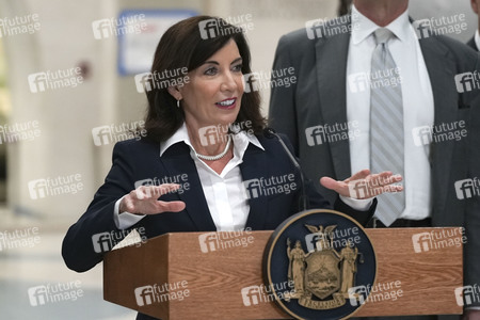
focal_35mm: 209
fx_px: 2786
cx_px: 240
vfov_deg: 6.6
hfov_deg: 9.8
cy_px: 160
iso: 5000
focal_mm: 209
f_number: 5.6
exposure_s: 1/400
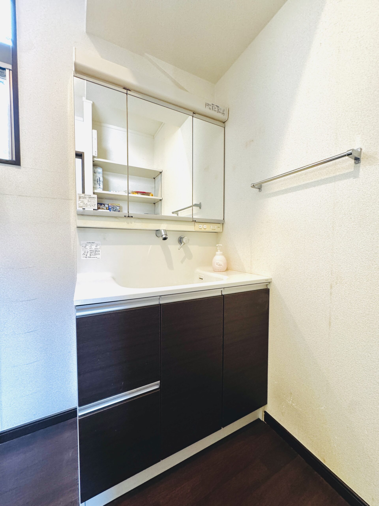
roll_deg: -0.9
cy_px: 253
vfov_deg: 102.1
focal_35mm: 14
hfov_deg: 85.7
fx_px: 204
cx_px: 190
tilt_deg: -2.7
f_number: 2.2
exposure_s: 1/60
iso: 400
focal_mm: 2.22
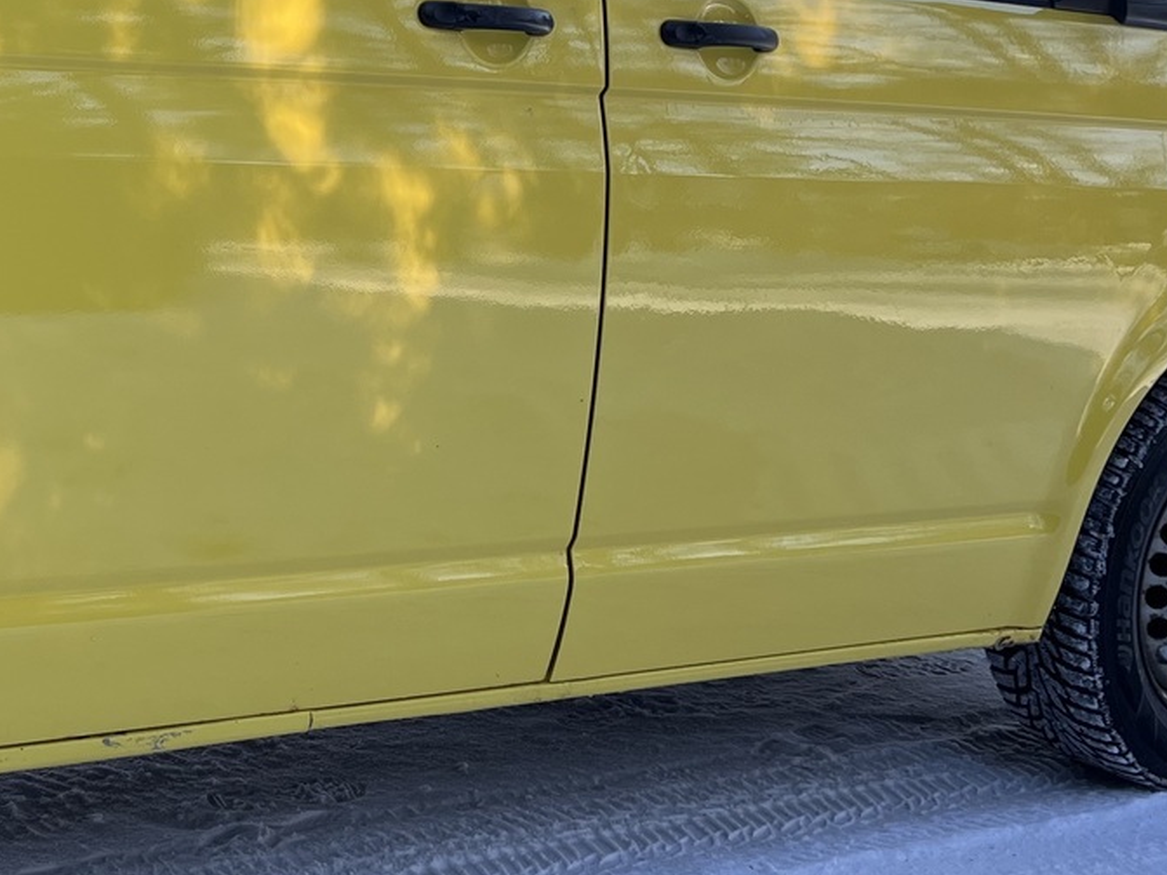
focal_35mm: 62
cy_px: 85
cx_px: 21
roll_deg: -3.7
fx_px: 2090
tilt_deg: -7.1
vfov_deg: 23.0
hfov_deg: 29.3
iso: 50
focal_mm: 5.1
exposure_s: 1/615
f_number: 1.6
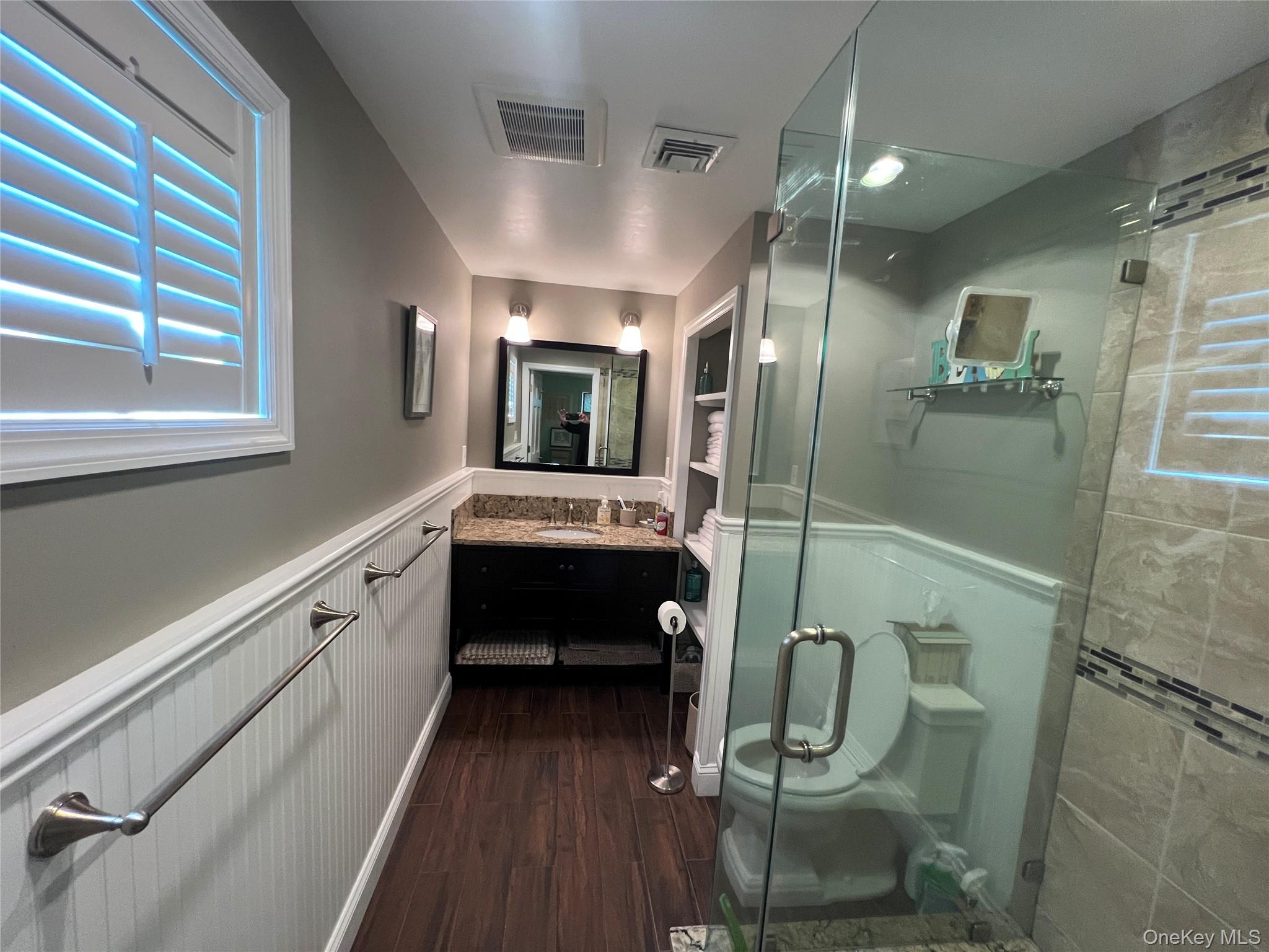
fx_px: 477
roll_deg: -3.4
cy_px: 476
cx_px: 634
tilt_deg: -6.7
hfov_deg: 106.2
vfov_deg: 89.9
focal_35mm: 13
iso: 320
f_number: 1.8
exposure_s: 1/60
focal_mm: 1.57
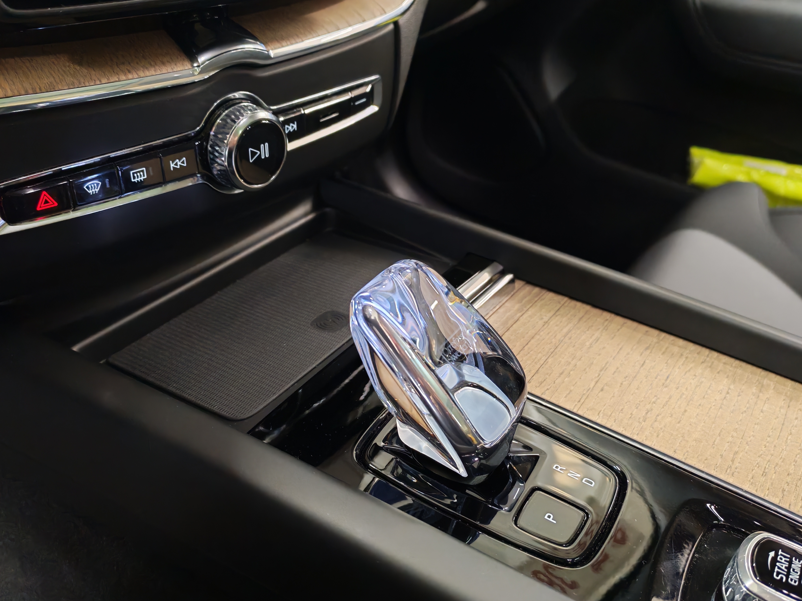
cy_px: 300
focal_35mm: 32
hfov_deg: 56.8
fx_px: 741
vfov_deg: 44.2
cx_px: 401
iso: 2500
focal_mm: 6.12
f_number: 1.9
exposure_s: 1/50
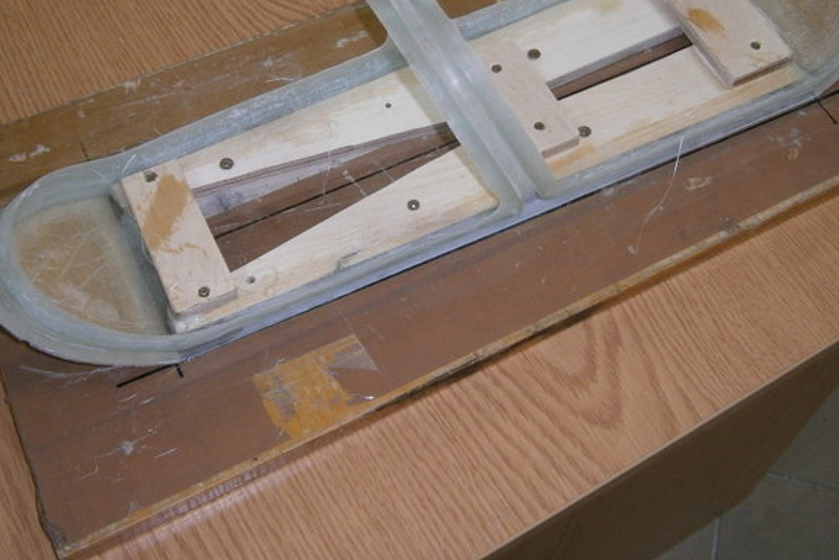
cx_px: 452
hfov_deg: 38.2
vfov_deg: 25.8
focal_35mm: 52
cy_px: 160
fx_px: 1212
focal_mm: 6.4
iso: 125
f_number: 3.1
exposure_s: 1/40
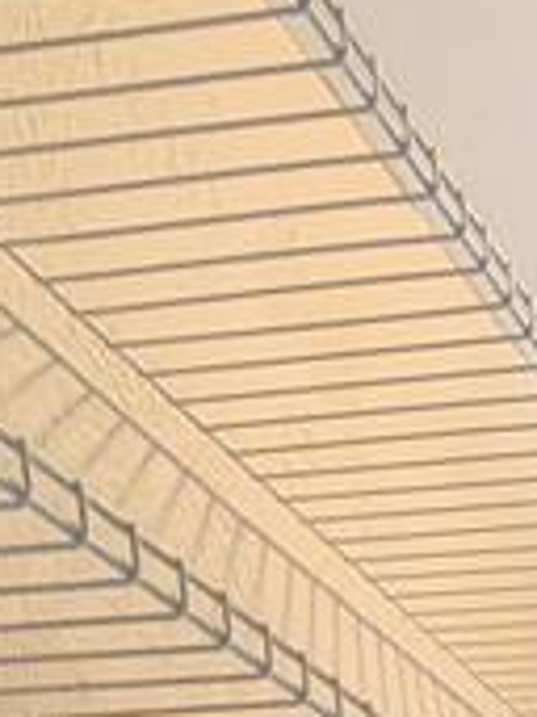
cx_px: 1120
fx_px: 1118
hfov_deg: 17.5
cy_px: 1551
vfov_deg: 17.5
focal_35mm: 54
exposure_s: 1/66.3
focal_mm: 2.02
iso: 93
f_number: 1.7
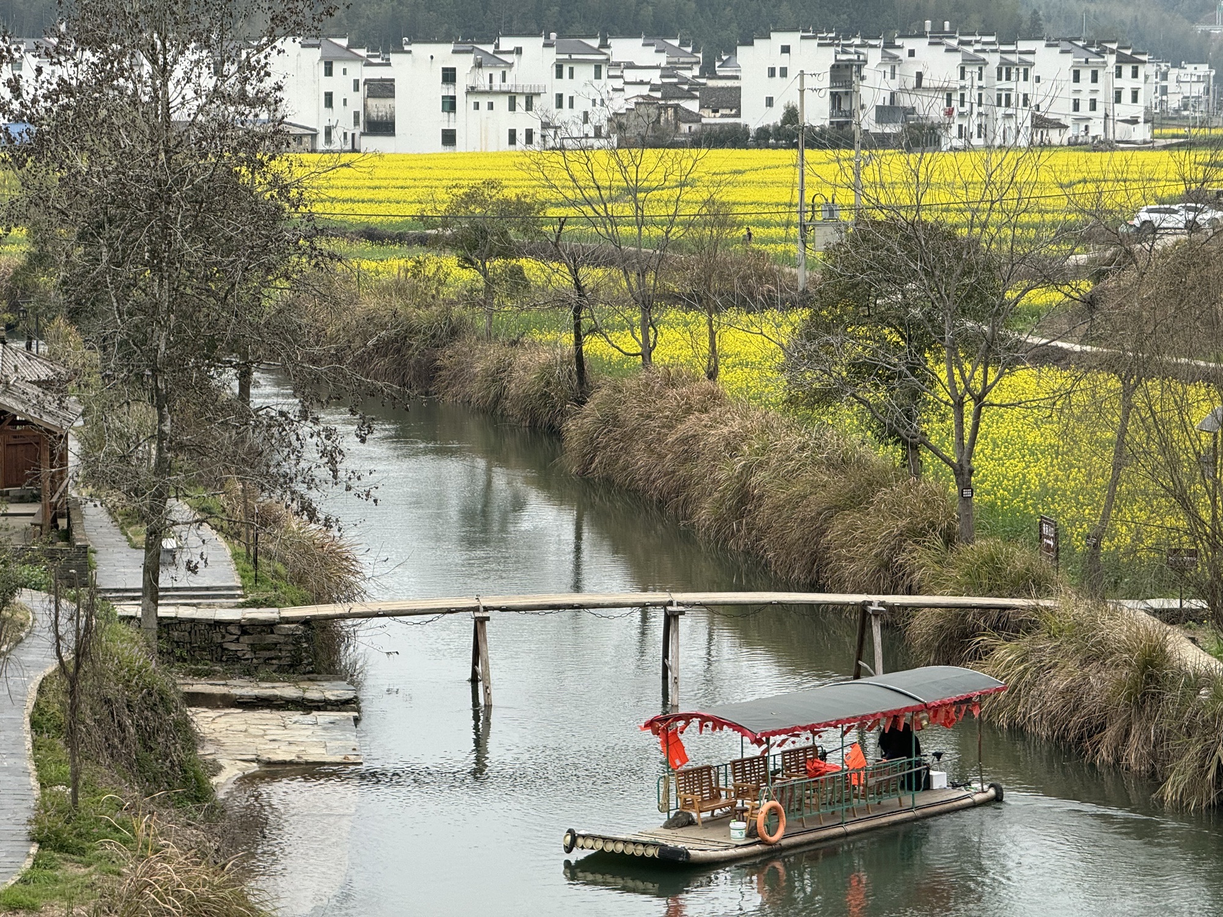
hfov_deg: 16.4
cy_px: 458
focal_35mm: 120
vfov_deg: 12.3
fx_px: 4240
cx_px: 612
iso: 50
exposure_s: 1/621
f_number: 2.8
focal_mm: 15.66
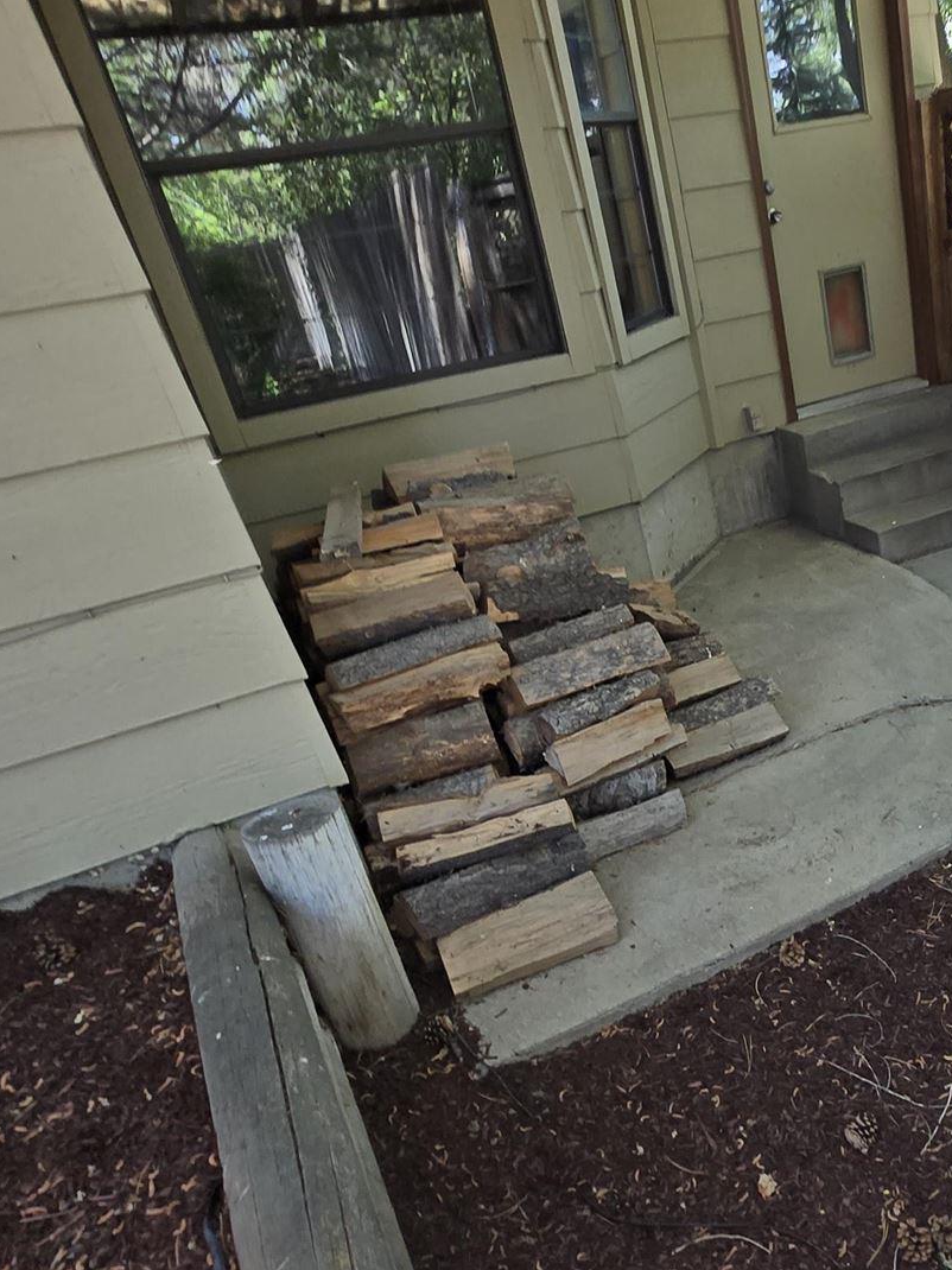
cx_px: 813
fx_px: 1027
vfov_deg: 62.3
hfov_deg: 46.1
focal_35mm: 28
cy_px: 815
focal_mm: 1.7
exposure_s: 1/60
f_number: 2.2
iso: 40
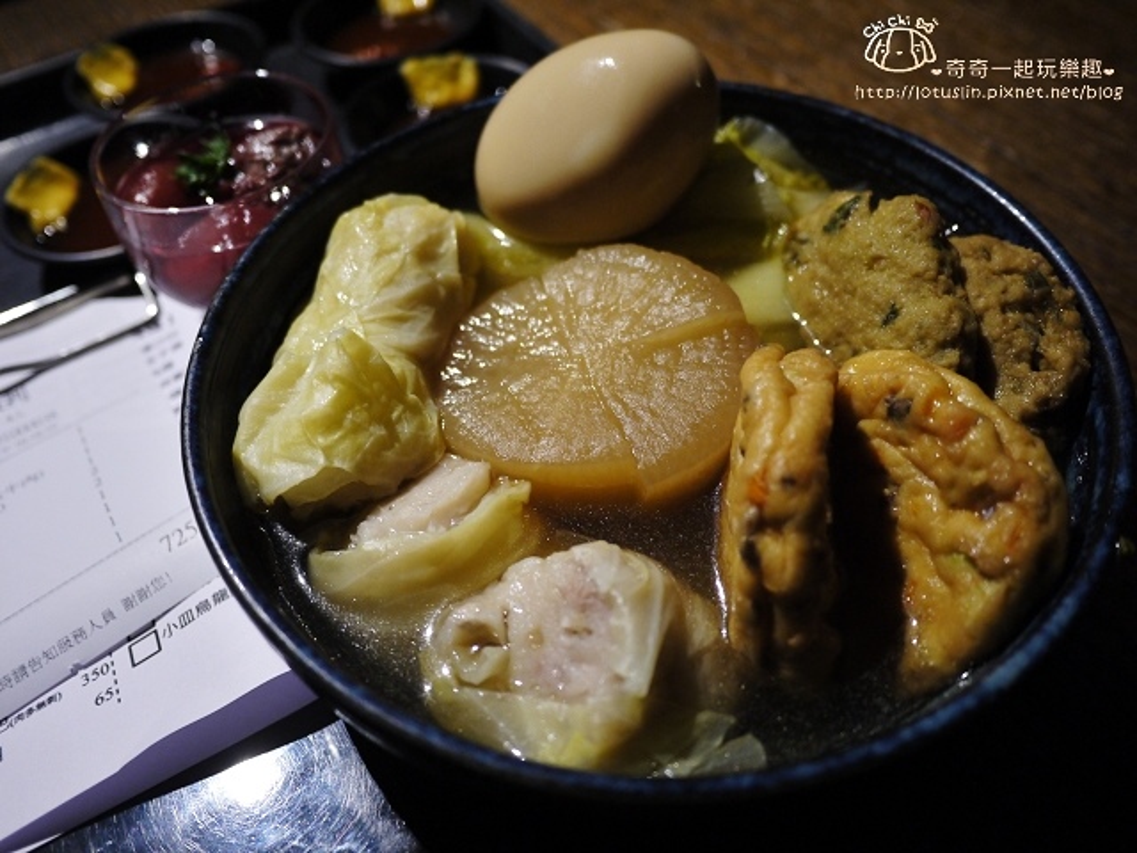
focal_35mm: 28
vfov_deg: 49.7
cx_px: 568
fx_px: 920
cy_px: 426
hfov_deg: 63.4
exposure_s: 1/40
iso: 400
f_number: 2.5
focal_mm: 14
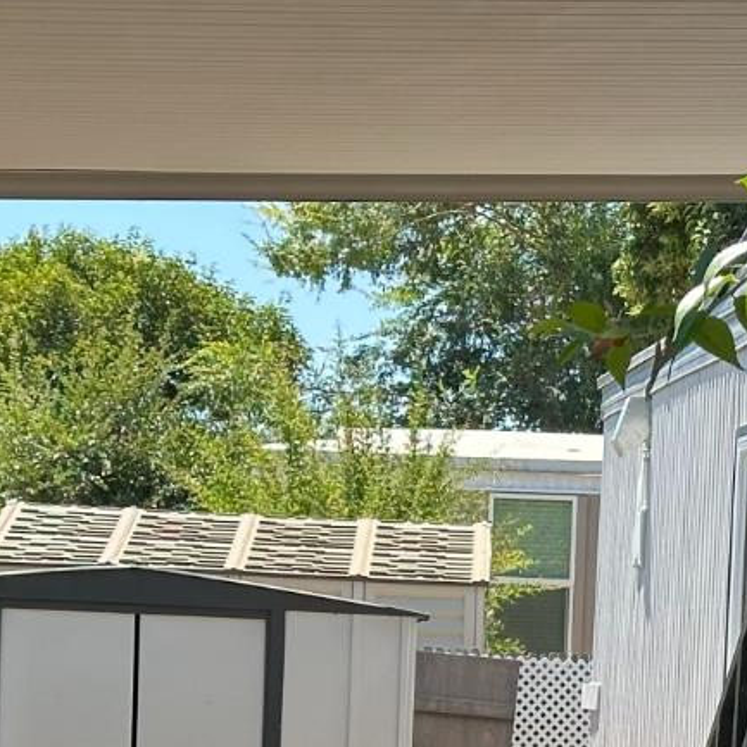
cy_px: 876
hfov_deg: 11.7
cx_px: 764
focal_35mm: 147
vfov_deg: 11.7
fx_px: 3589
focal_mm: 6.86
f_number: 1.78
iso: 64
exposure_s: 1/1185
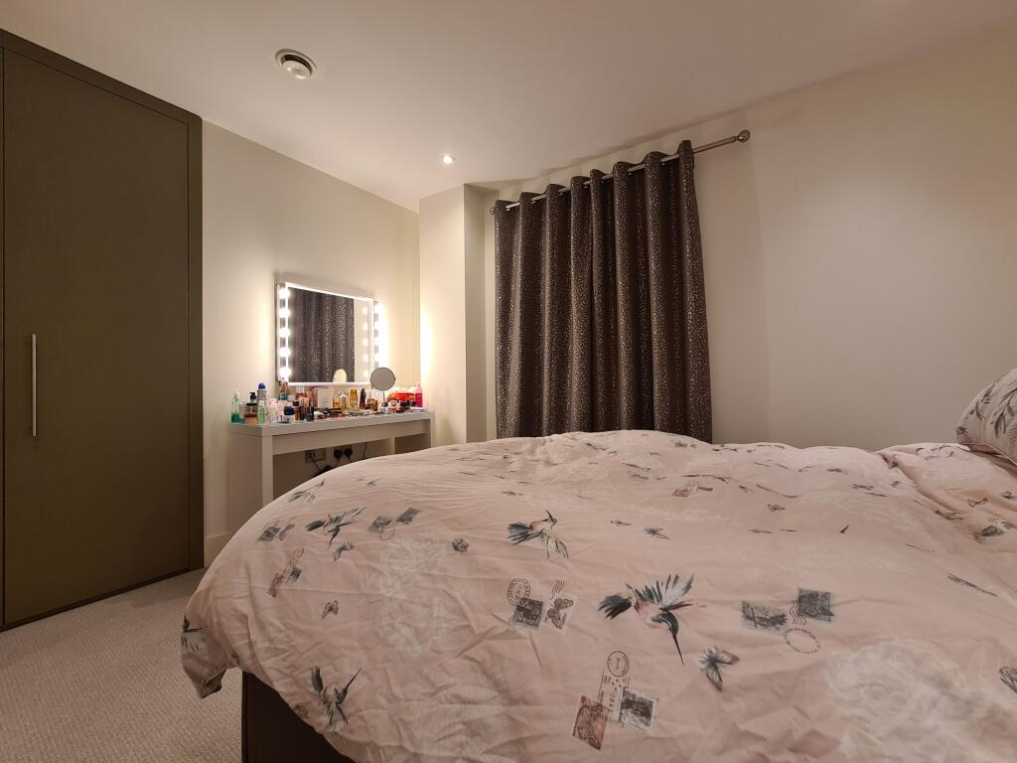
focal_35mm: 13
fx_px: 382
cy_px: 382
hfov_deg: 106.2
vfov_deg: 89.9
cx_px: 508
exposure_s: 1/50
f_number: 2.2
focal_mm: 2.2
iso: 125
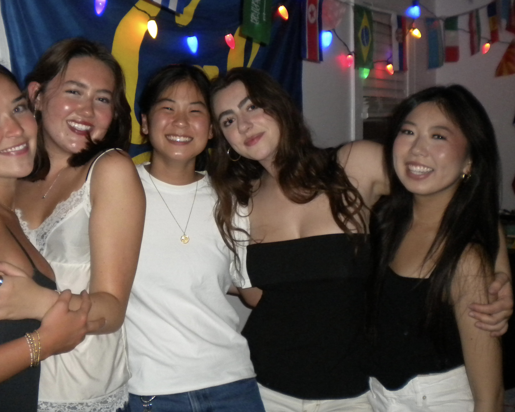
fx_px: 655
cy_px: 179
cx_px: 191
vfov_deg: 34.9
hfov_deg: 42.6
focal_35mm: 43
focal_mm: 6.3
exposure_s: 1/30
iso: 400
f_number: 3.1
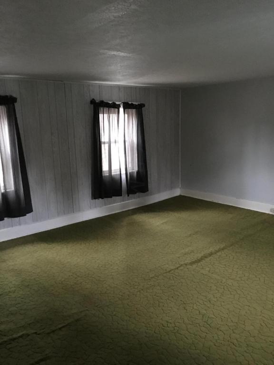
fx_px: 306
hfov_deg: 48.2
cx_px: 137
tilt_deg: -11.1
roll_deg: +2.2
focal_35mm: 29
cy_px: 182
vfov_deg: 61.7
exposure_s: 1/15
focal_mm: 4.15
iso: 640
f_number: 2.2
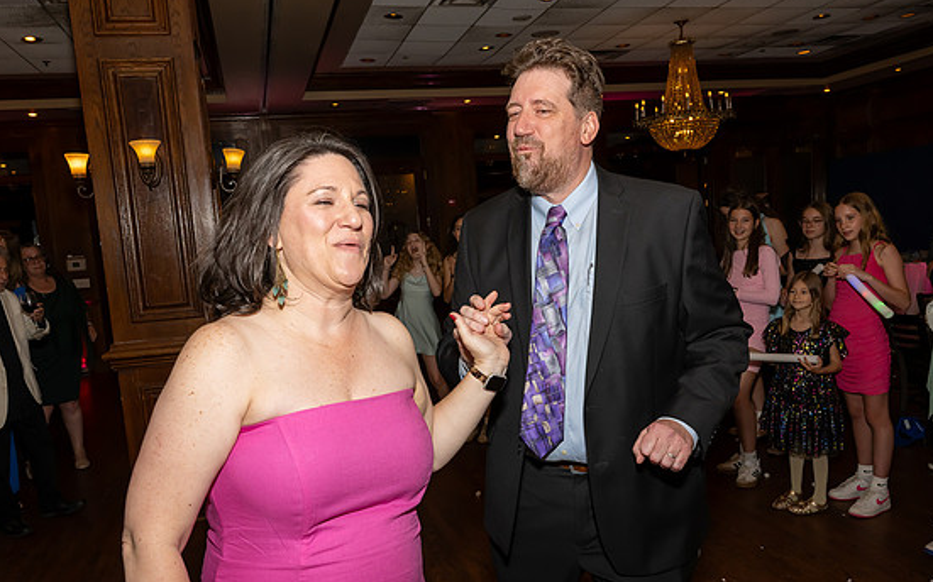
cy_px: 330
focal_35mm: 30
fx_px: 763
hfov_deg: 62.9
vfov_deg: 41.7
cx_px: 456
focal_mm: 24
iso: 640
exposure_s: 1/250
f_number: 8
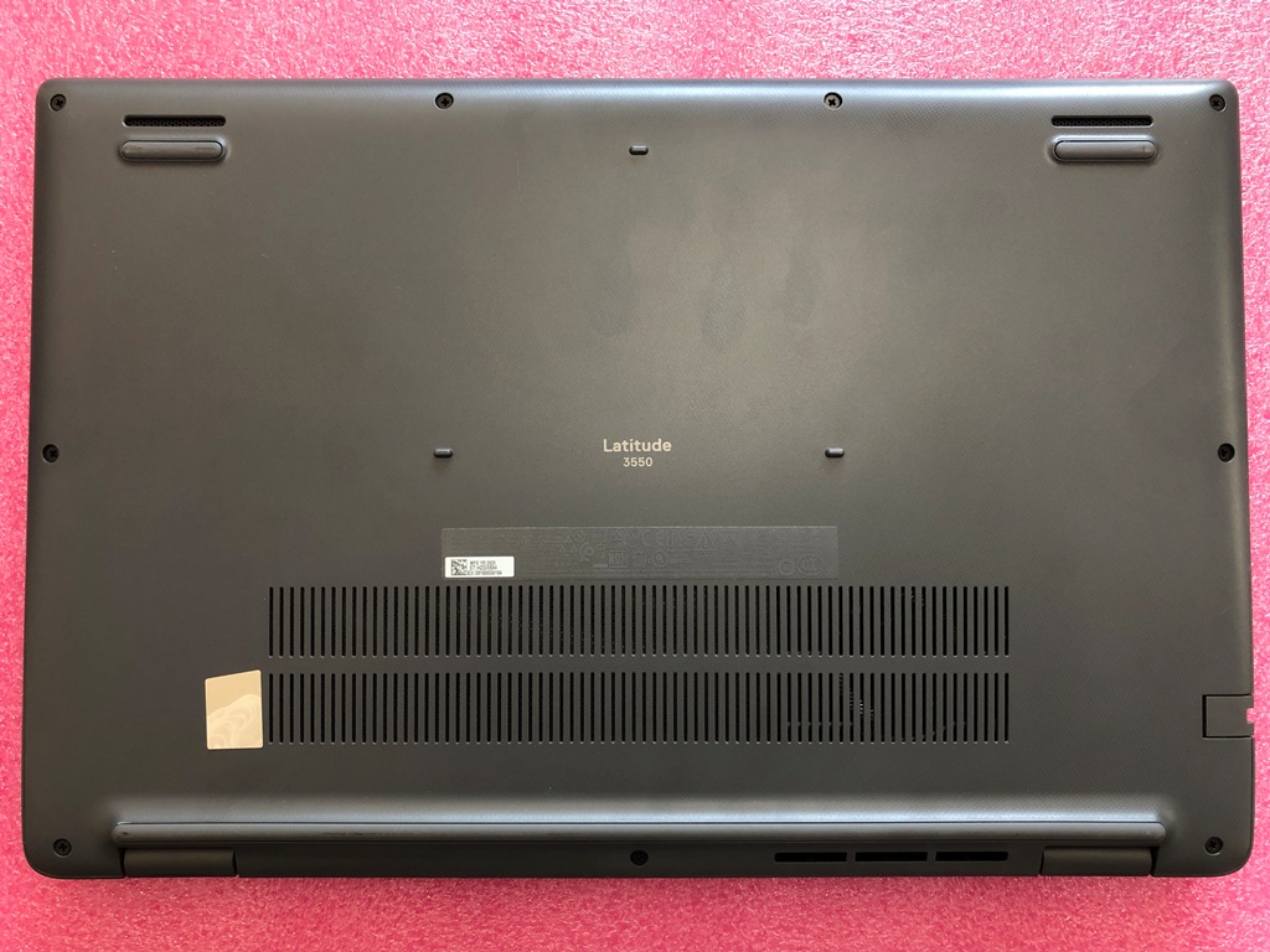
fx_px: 1027
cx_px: 635
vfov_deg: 49.7
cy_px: 476
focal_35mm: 28
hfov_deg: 63.4
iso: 40
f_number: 1.8
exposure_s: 1/20
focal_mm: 3.99
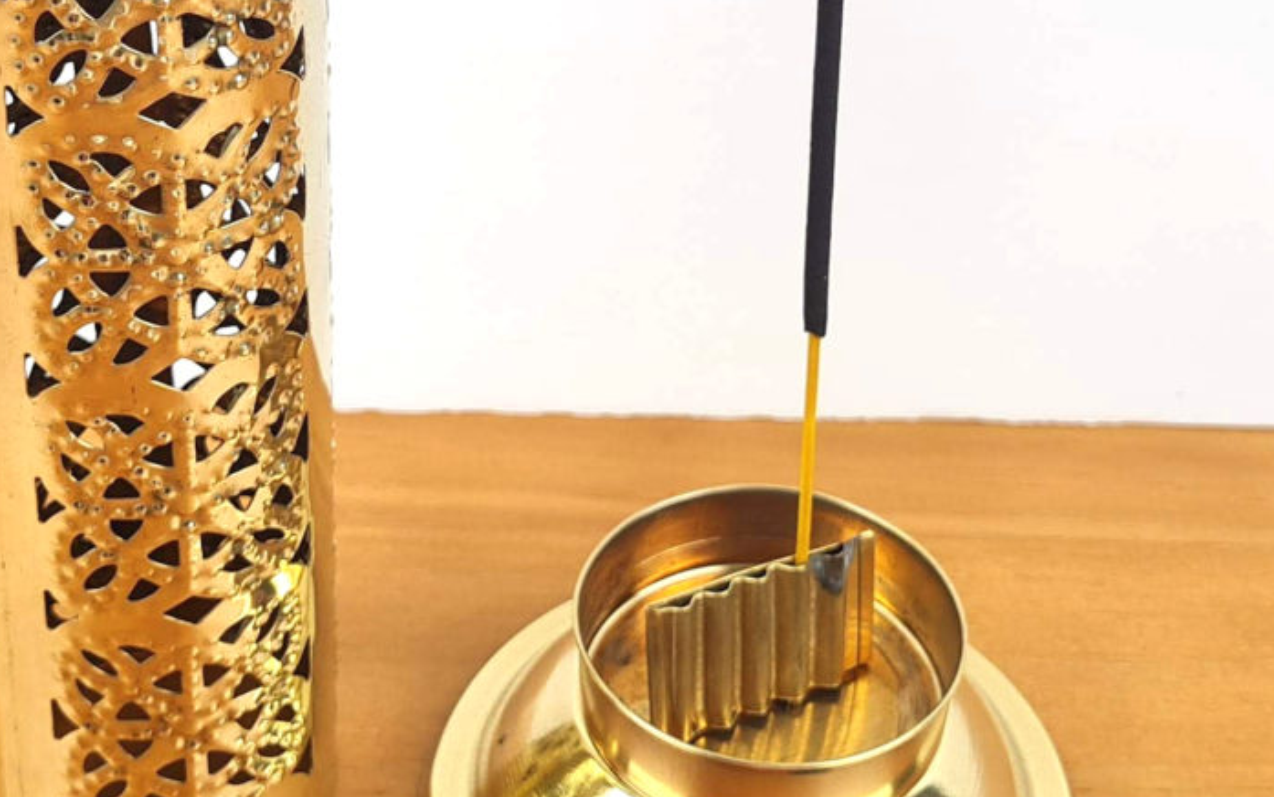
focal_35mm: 81
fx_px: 2813
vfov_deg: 15.8
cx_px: 517
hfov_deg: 25.5
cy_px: -16
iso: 50
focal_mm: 5.4
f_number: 1.8
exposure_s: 1/249
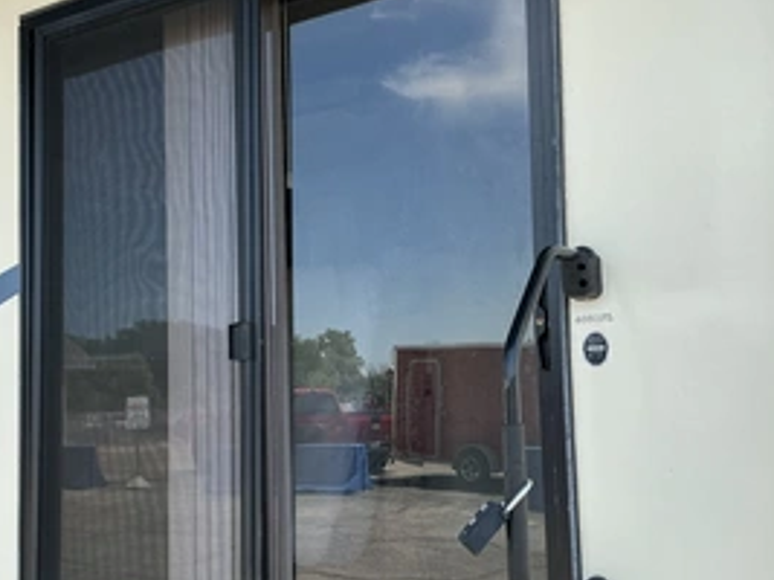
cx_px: 328
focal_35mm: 42
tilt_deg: +5.3
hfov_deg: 44.7
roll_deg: +0.4
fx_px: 939
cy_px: 334
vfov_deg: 34.3
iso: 25
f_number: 1.8
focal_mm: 3
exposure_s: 1/568
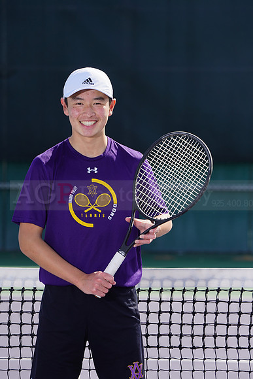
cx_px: 126
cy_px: 190
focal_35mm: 288
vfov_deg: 7.2
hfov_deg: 4.8
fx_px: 3034
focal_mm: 288
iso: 100
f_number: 8
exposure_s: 1/250
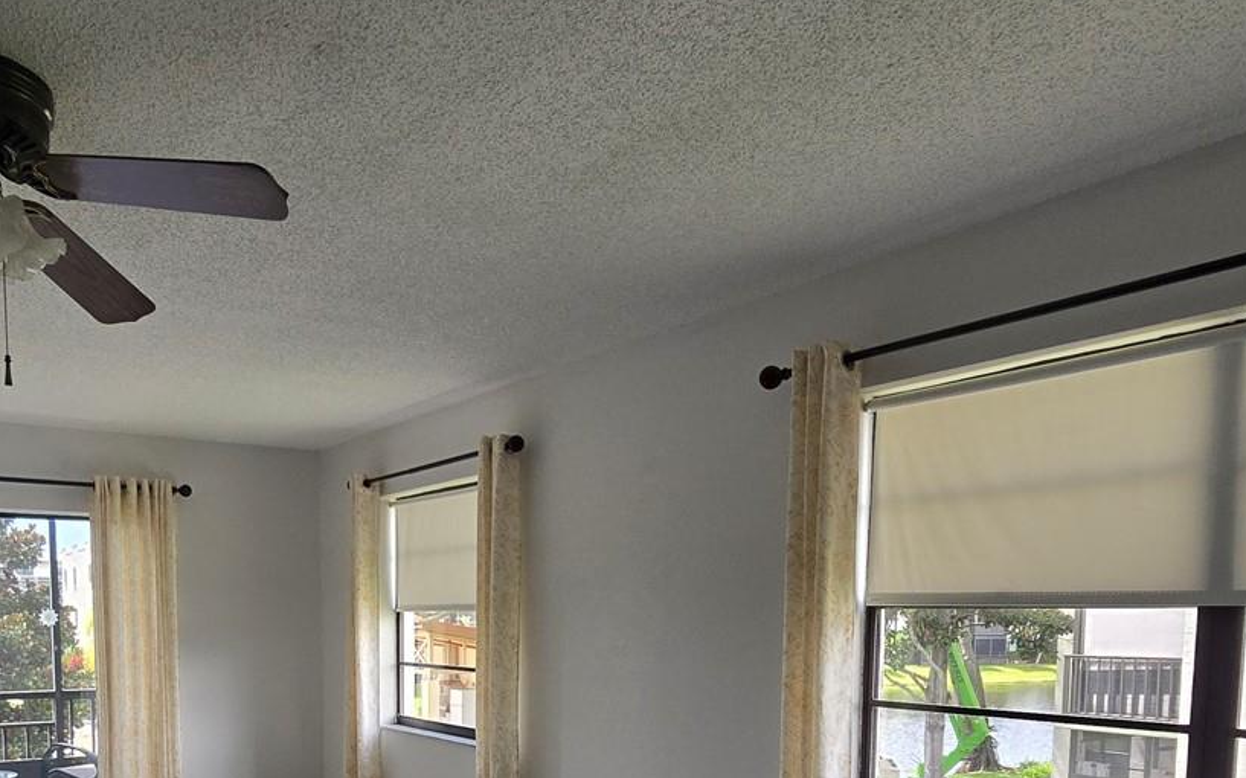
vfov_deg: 42.2
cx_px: 461
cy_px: 700
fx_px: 917
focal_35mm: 27
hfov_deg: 67.3
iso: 50
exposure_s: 1/156
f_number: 2.2
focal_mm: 2.2
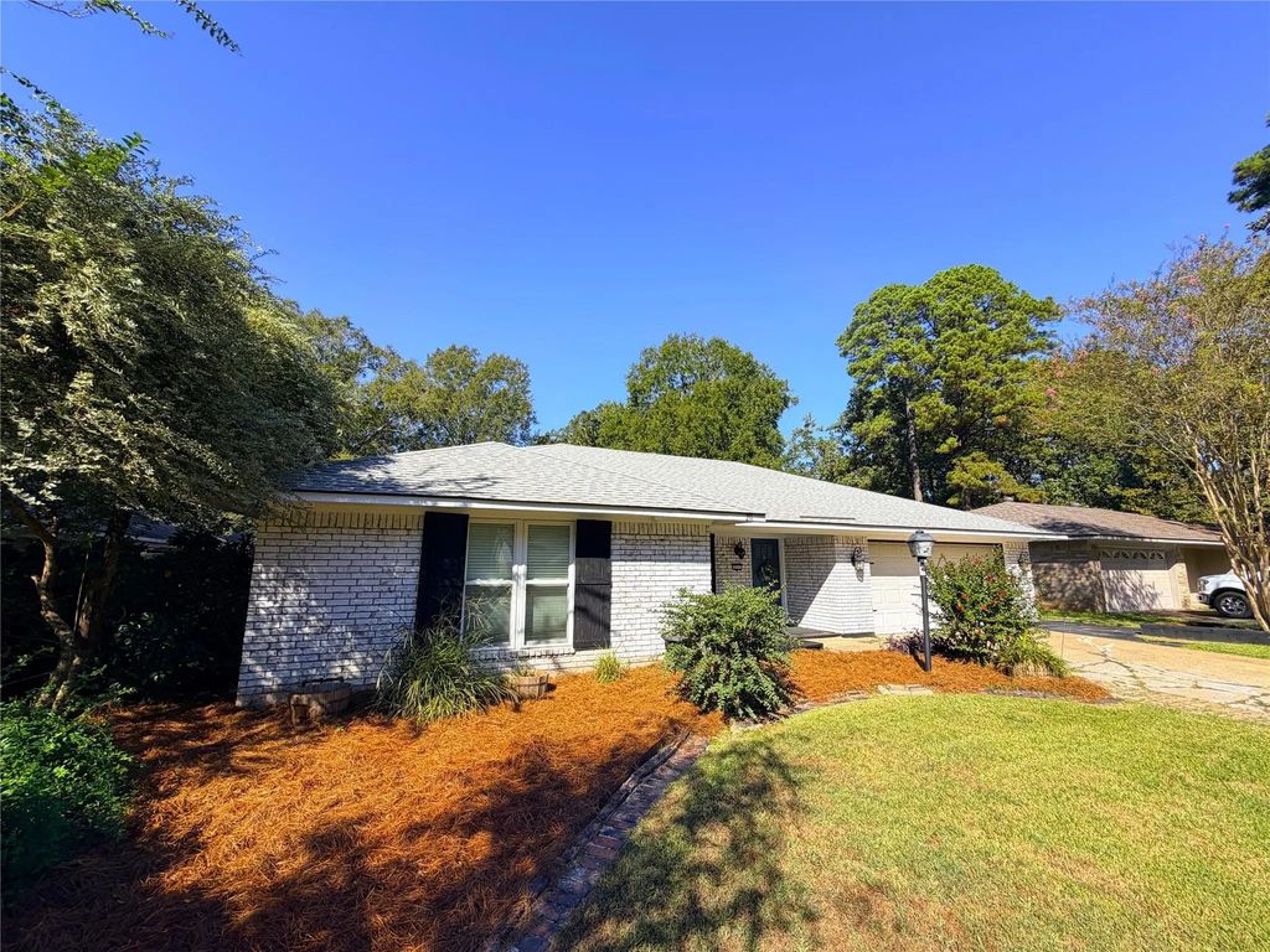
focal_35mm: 14
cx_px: 635
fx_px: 514
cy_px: 476
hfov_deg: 102.1
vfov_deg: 85.7
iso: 32
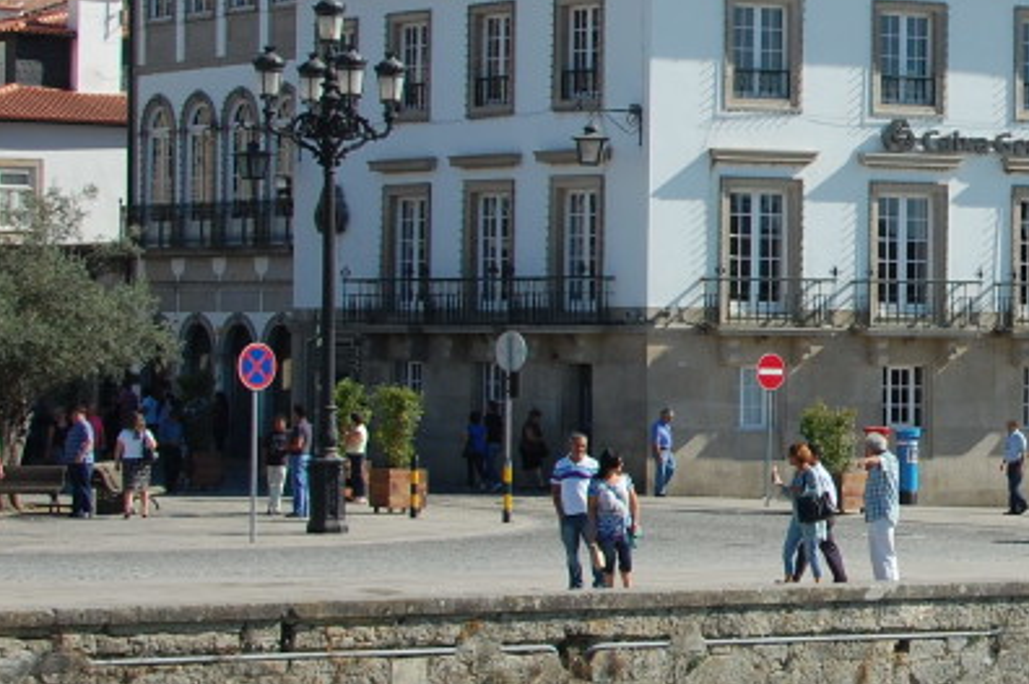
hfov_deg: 15.7
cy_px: 268
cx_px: 1115
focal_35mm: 127
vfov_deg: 10.7
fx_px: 3632
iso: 200
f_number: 9
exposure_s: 1/250
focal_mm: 35
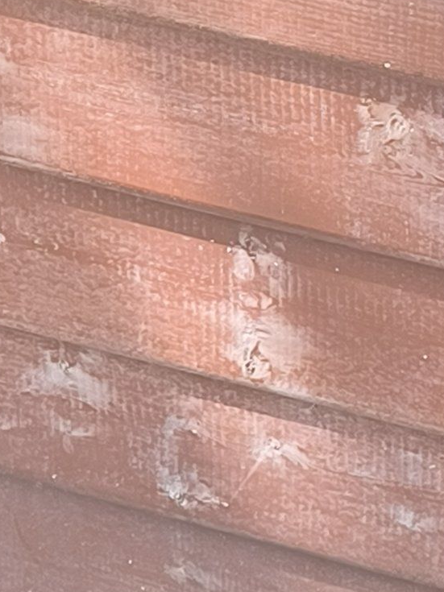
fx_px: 3113
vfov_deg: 10.7
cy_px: -106
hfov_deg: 7.9
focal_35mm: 182
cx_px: 766
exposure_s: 1/100
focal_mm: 5.52
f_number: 1.9
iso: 176
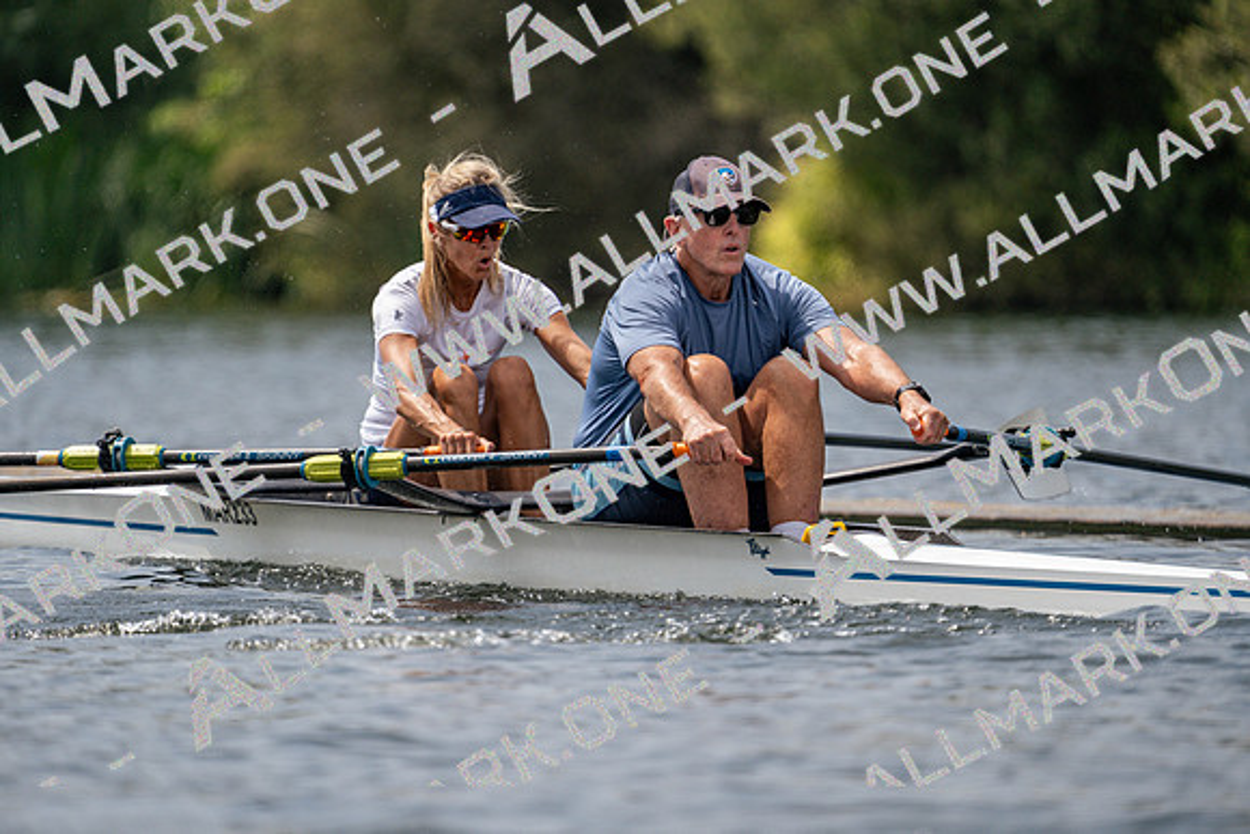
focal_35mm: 600
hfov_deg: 3.4
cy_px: 417
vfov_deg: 2.3
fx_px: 20837
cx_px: 625
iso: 250
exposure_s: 1/1600
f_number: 6.3
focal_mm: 600
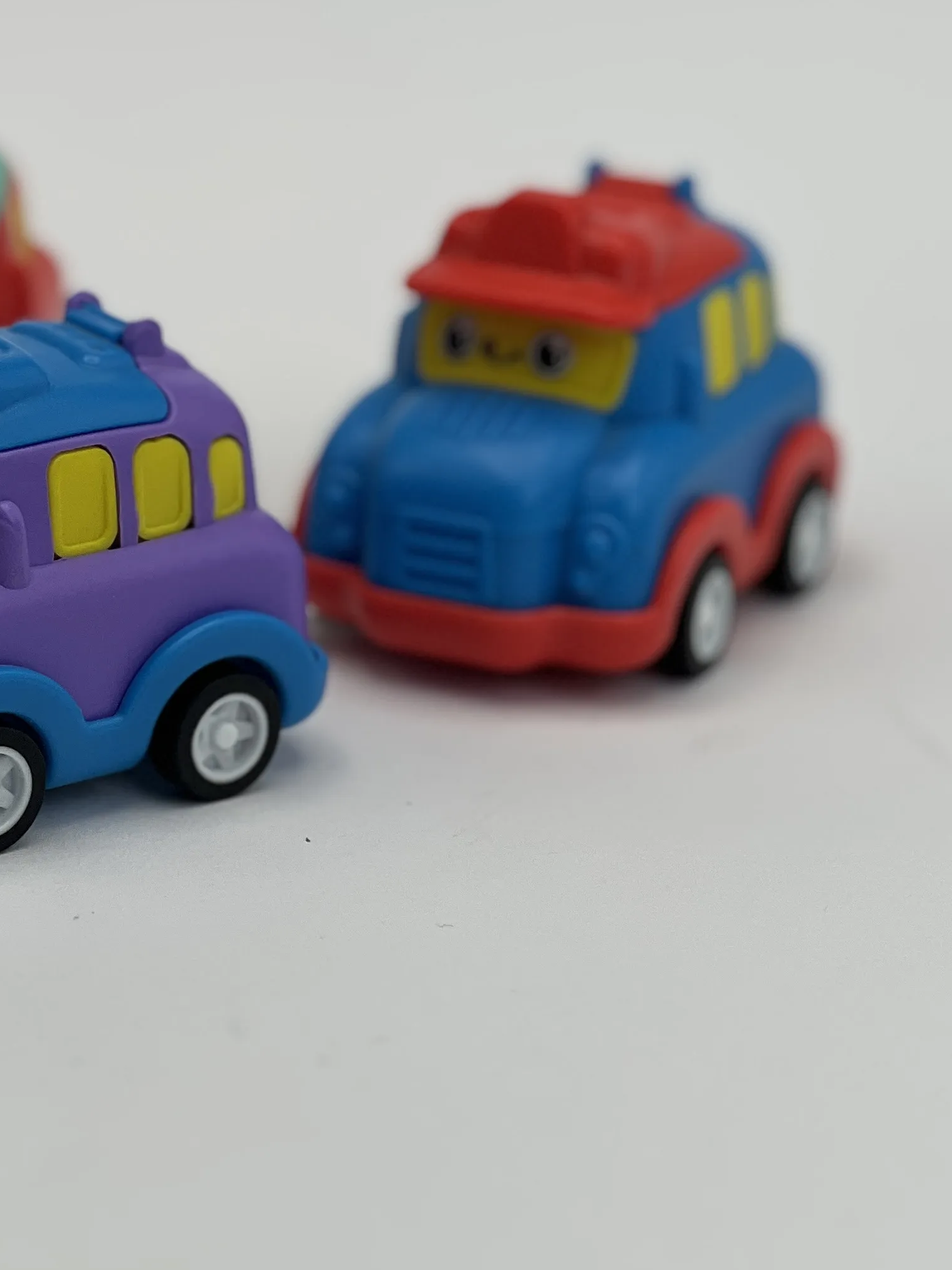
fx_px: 5647
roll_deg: -1.4
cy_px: 119
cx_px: 205
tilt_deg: -15.6
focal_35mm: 154
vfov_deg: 12.7
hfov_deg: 9.6
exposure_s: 1/374
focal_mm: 9
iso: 32
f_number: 2.8
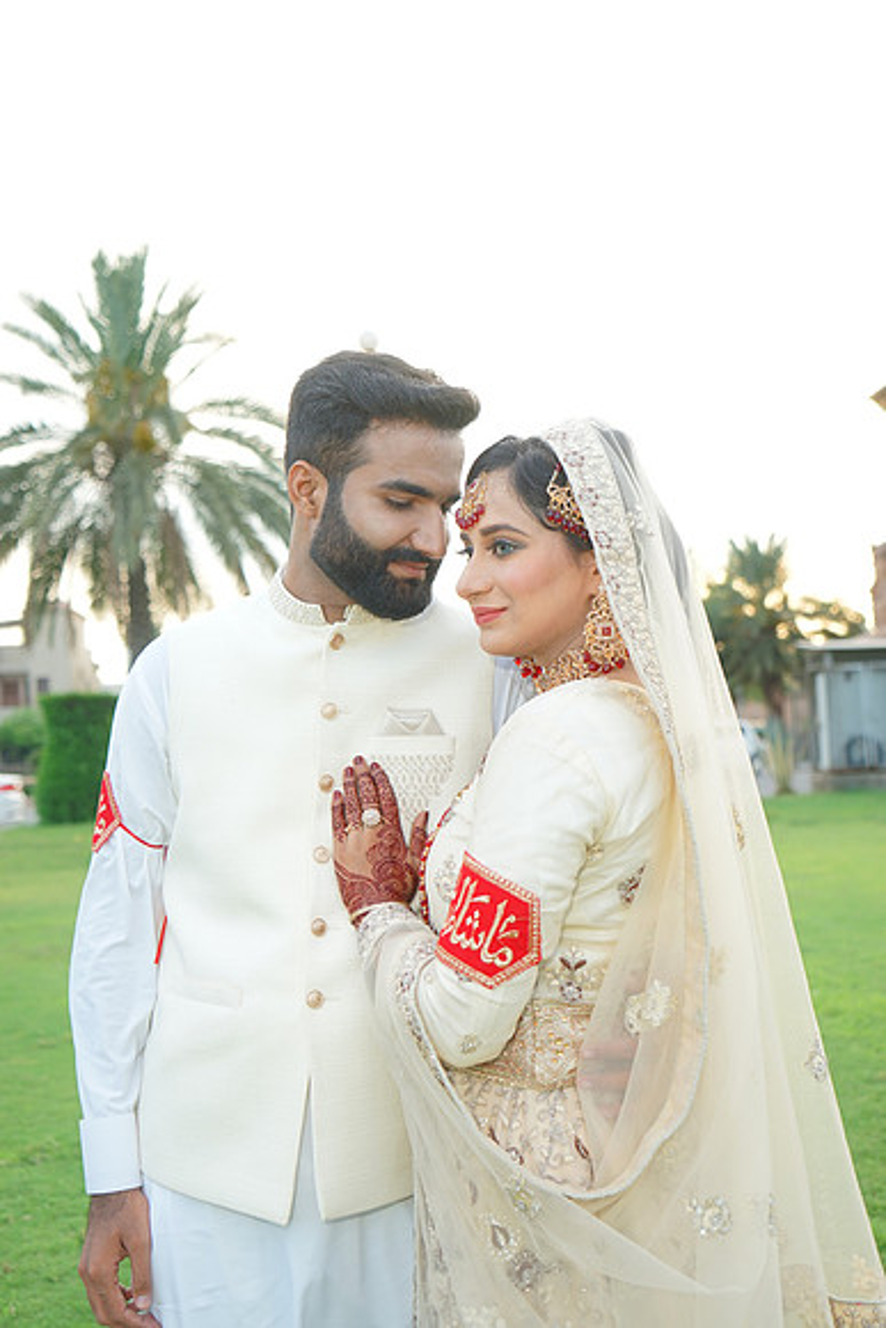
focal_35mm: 40
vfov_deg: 48.4
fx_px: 1476
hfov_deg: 33.4
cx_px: 443
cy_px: 664
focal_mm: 40
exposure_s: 1/200
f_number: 4
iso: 320
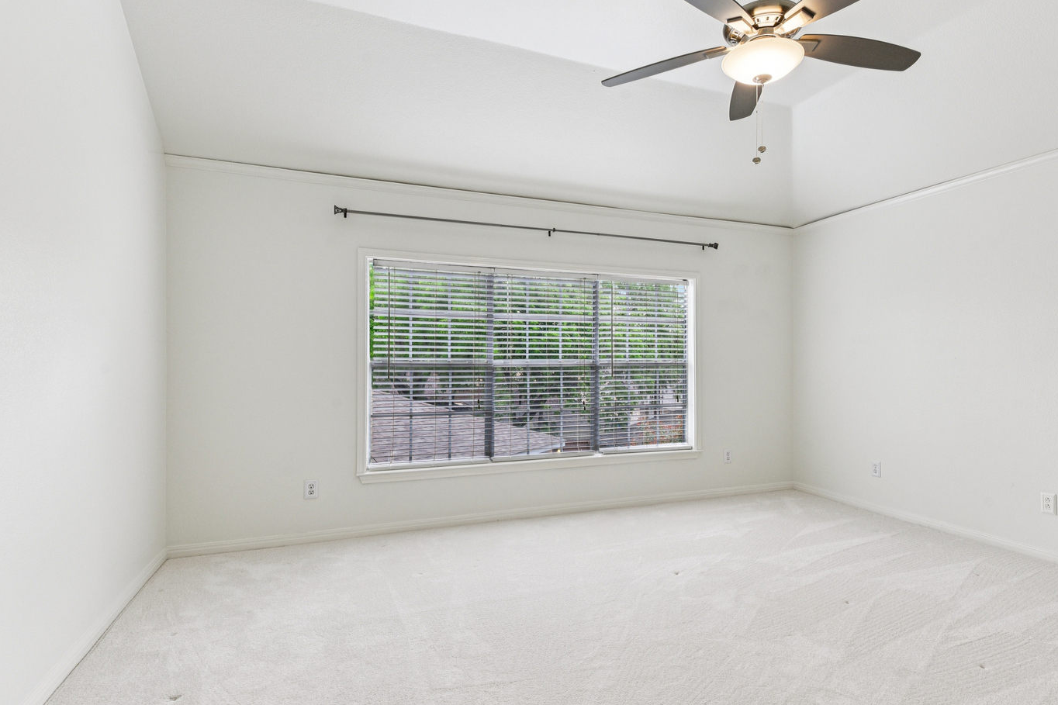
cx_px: 590
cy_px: 368
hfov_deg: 86.6
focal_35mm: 19
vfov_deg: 64.5
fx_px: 558
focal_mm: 16
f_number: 8
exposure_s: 1/25
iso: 400
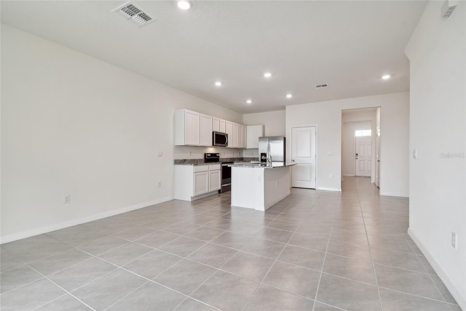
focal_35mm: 15
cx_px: 233
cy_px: 156
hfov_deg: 100.4
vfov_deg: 77.3
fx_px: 194
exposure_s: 1/6
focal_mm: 10
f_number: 7.1
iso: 100
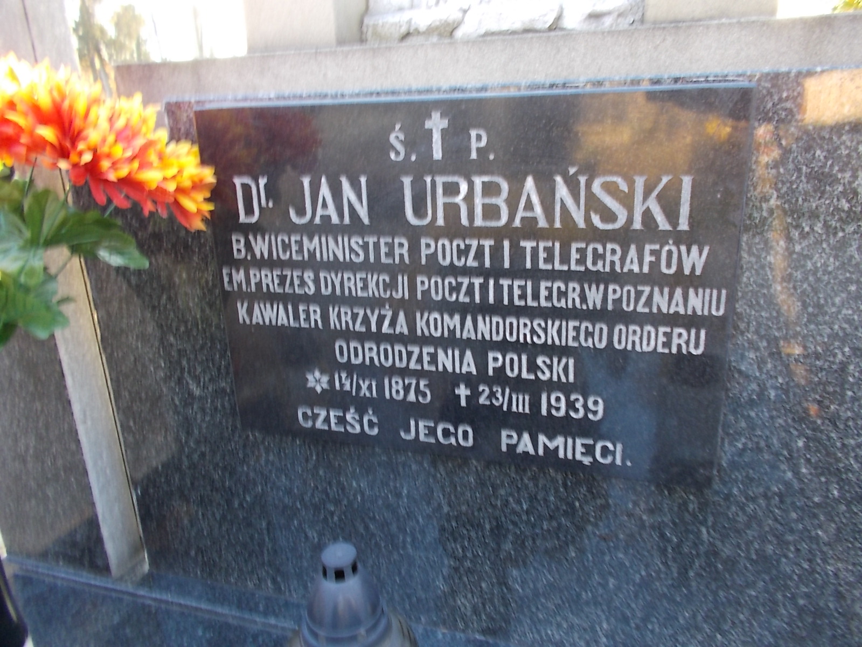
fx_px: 647
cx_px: 431
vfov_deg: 53.1
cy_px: 324
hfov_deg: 67.3
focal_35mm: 26
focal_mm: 4.6
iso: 140
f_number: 3.2
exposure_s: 1/25
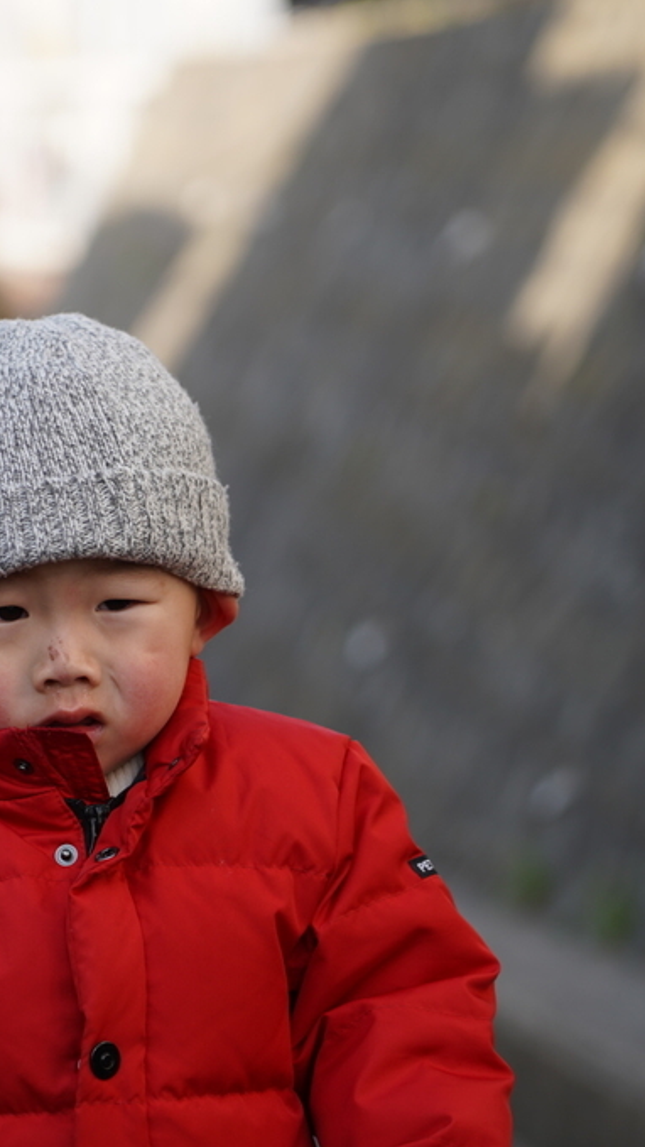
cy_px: 576
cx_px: -20
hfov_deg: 7.3
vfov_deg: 13.0
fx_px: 5047
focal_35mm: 166
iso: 100
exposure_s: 1/320
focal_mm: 105
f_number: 4
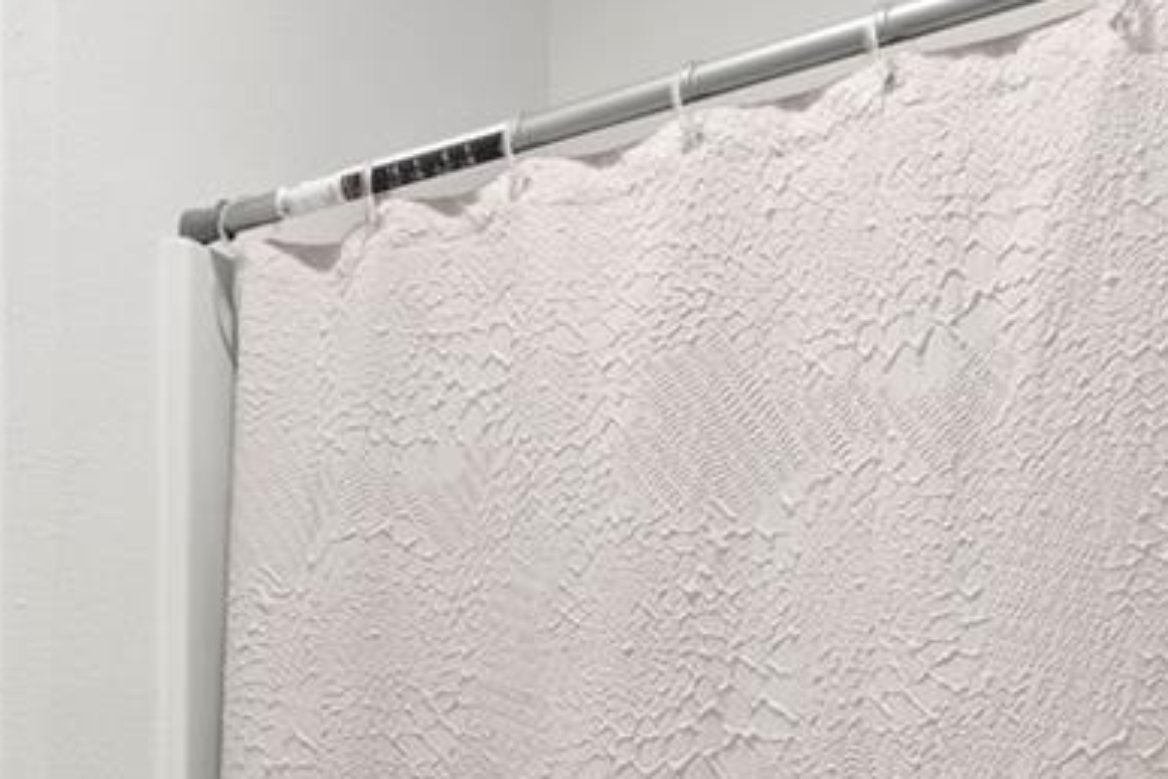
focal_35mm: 62
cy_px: 1090
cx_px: 27
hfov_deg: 30.3
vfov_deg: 19.7
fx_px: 2011
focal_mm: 10
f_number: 8
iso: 100
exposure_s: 1.6
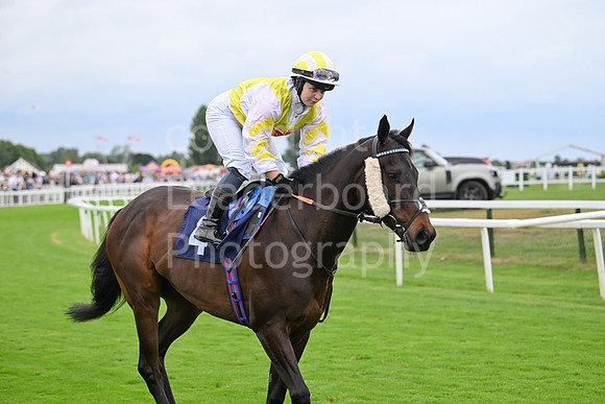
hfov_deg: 20.8
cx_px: 302
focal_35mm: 98
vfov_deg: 14.0
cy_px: 202
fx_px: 1647
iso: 1000
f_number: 4
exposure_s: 1/3200
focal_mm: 98
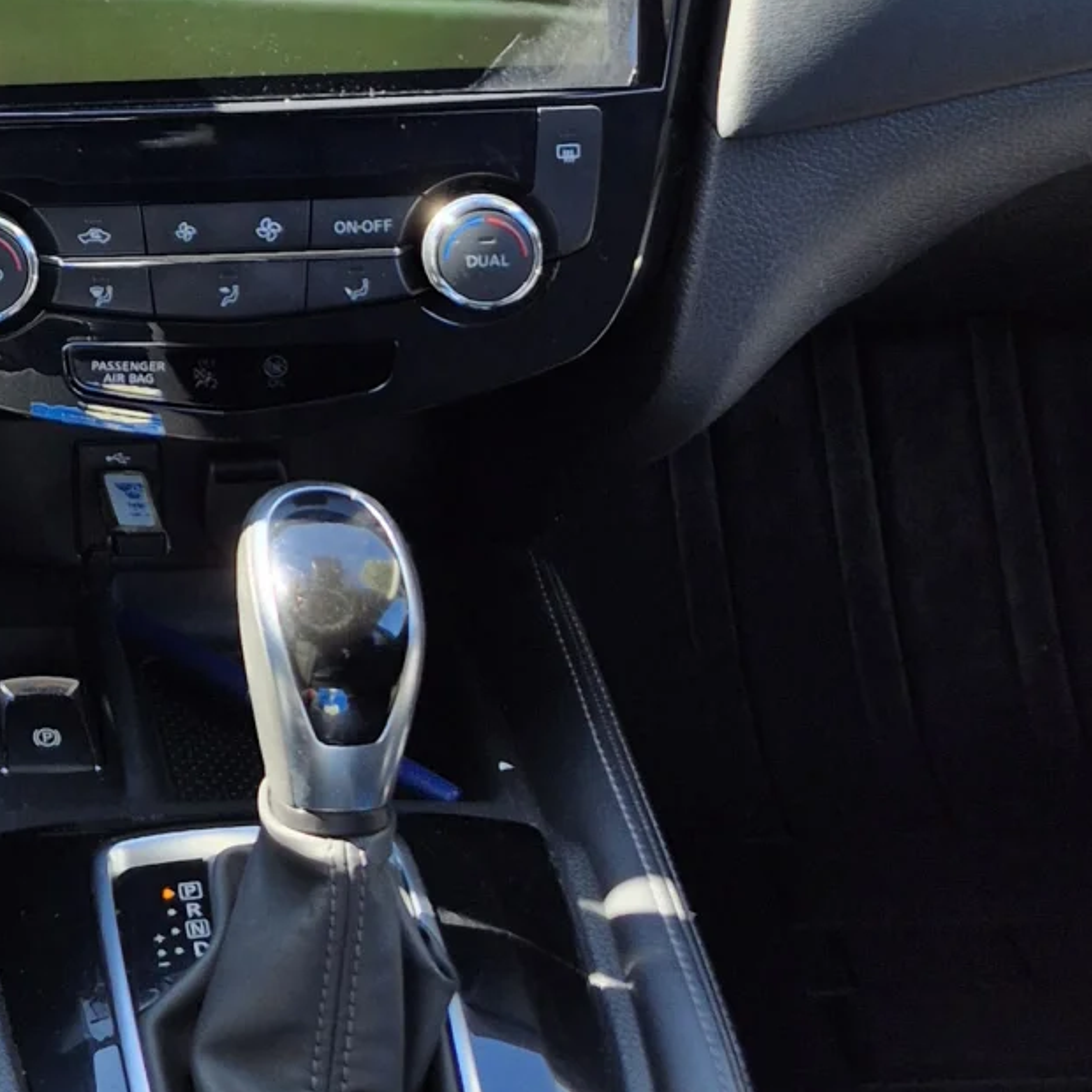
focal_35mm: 84
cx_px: -474
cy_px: -342
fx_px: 2998
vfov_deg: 19.1
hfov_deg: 18.6
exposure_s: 1/183
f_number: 1.8
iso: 25
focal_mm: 5.4
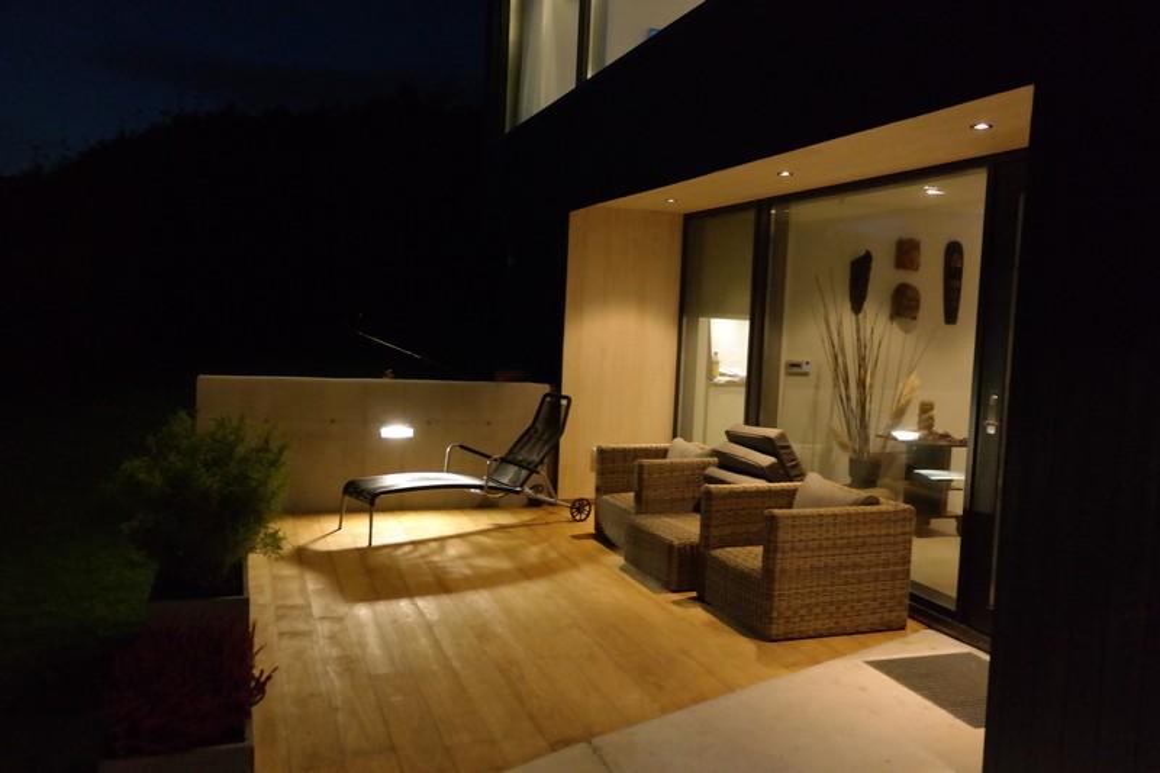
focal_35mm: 30
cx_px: 580
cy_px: 386
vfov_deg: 43.6
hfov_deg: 61.9
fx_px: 966
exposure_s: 1/40
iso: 3200
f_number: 3.5
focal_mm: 20
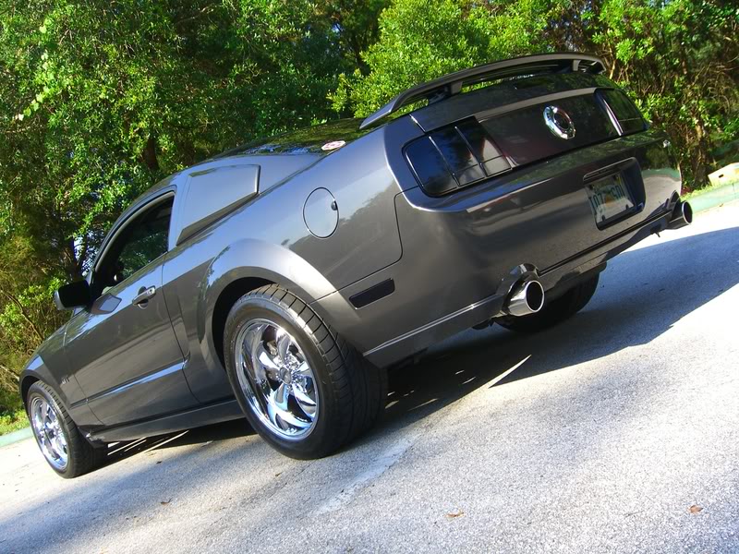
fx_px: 811
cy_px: 277
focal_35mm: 38
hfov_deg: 49.0
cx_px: 370
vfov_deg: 37.7
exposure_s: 1/160
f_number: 4
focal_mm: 7.9
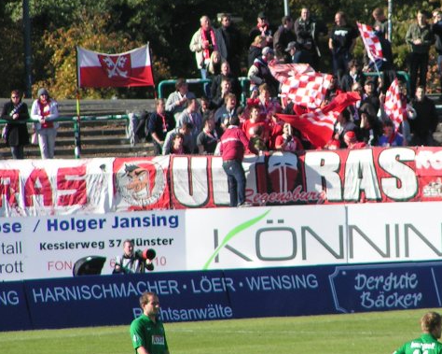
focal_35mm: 626
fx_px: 8187
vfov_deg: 2.5
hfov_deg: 3.1
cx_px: 280
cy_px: 79
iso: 50
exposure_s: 1/500
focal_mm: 58
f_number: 4.5
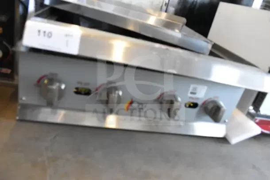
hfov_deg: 67.4
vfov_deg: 48.0
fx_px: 203
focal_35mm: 27
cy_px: 90
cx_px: 135
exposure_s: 1/125
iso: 6400
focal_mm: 18
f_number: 5.6
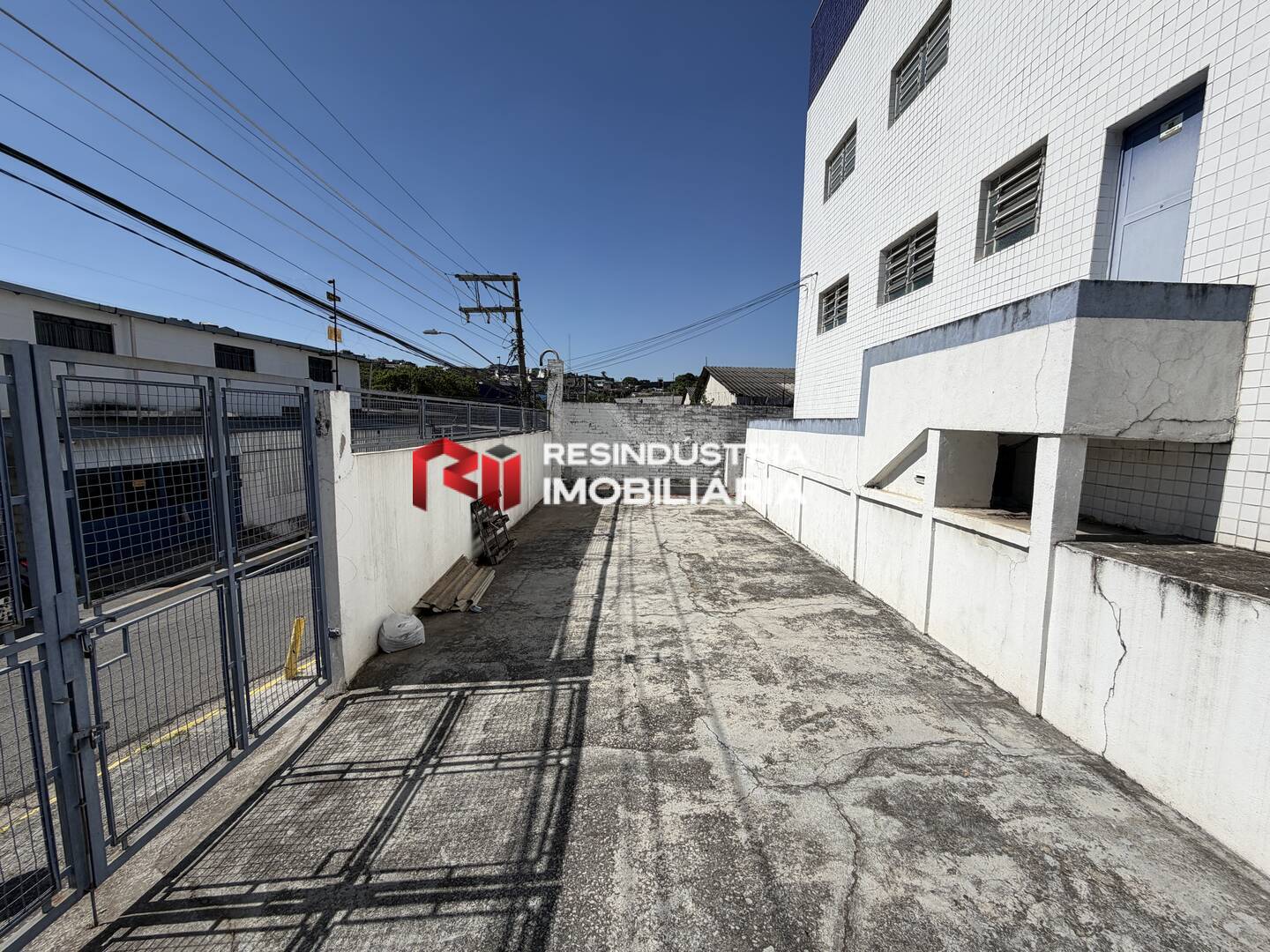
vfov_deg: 85.7
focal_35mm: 14
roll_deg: +0.0
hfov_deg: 102.1
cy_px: 476
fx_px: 514
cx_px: 635
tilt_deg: -6.3
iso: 20
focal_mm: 2.22
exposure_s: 1/1795
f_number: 2.2
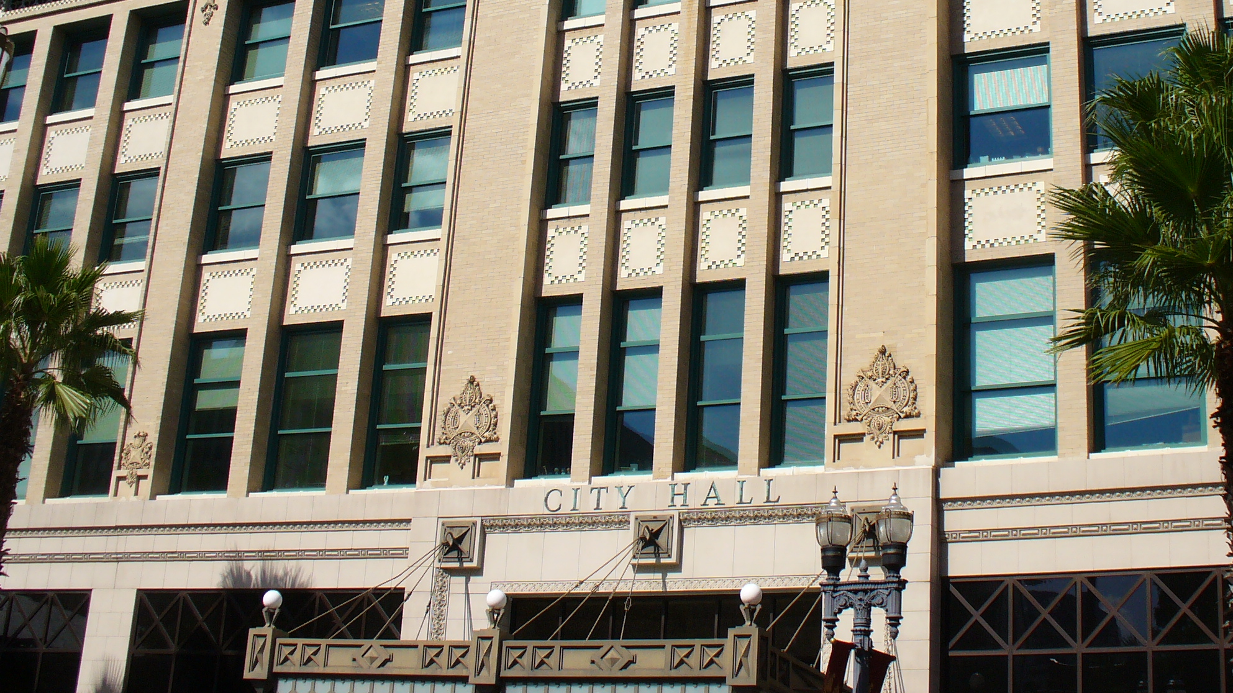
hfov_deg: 39.6
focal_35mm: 52
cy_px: 175
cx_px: 765
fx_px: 1700
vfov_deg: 22.8
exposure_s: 1/500
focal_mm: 6.1
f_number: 5.6
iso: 80
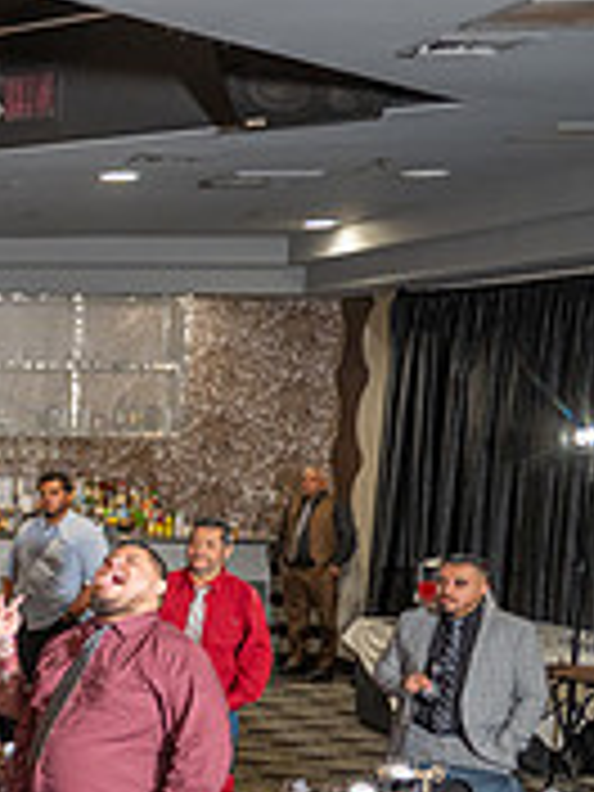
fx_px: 1739
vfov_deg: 25.5
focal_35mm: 76
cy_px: 560
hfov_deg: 14.8
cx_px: -693
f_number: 3.2
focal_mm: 24
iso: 800
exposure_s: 1/160
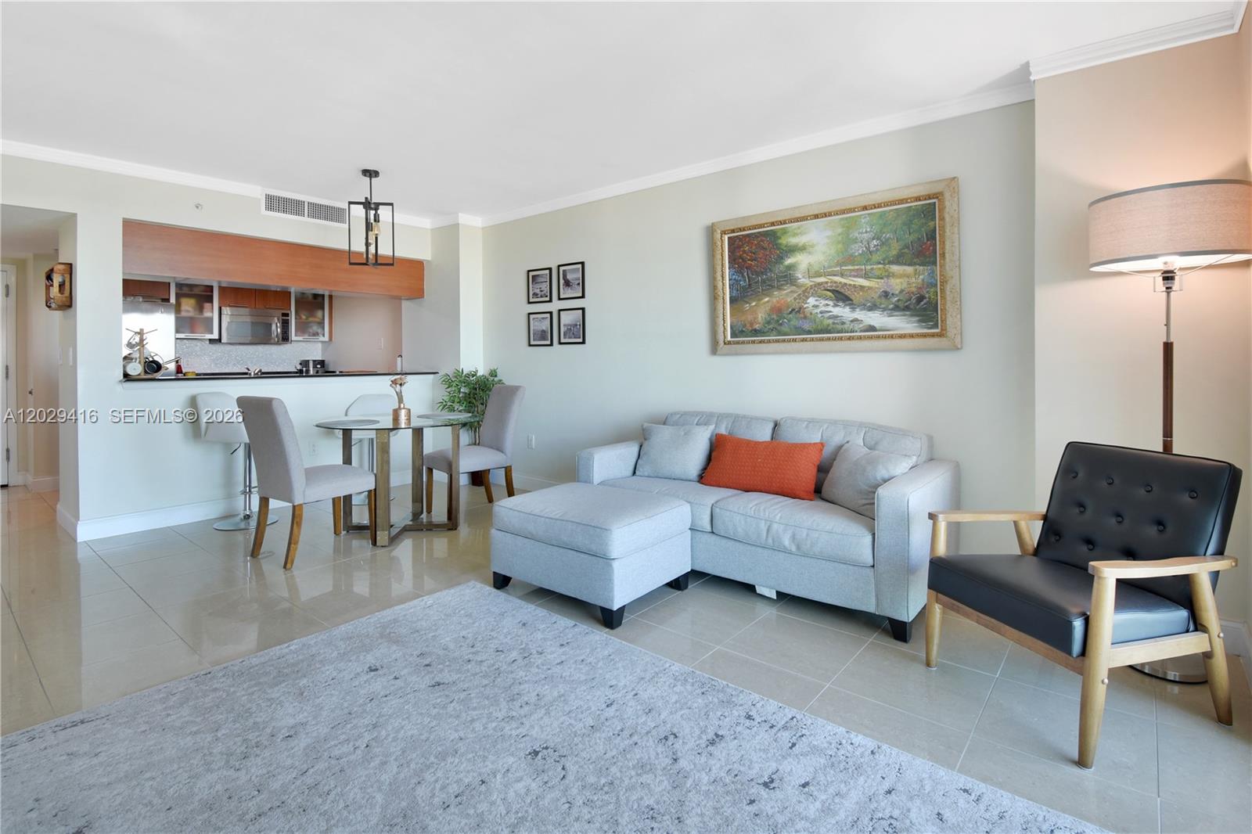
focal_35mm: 15
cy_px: 417
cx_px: 626
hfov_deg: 100.4
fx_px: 522
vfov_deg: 77.3
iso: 250
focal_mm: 10
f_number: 5.6
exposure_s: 1/25
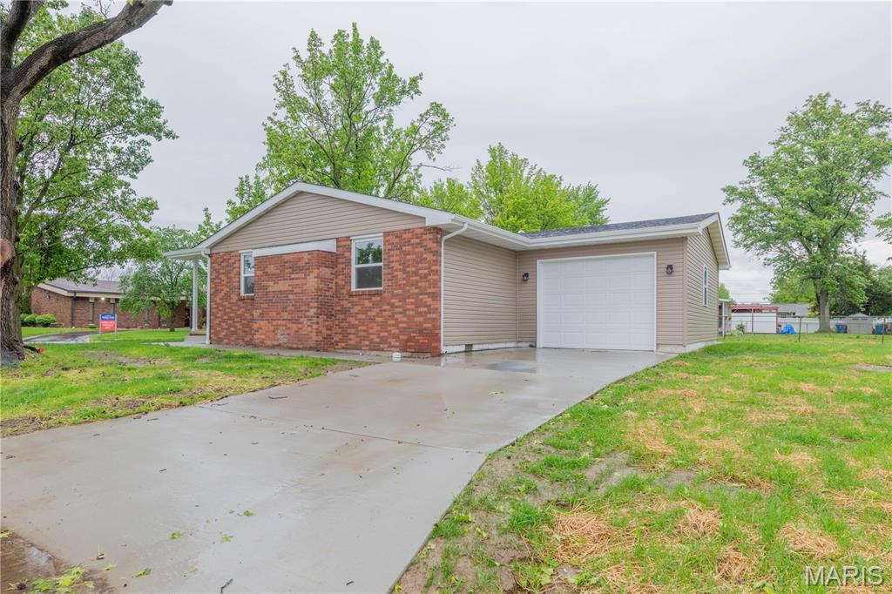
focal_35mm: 16
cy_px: 297
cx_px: 446
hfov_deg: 96.8
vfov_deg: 73.7
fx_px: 396
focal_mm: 16
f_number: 8
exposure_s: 1/100
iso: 80
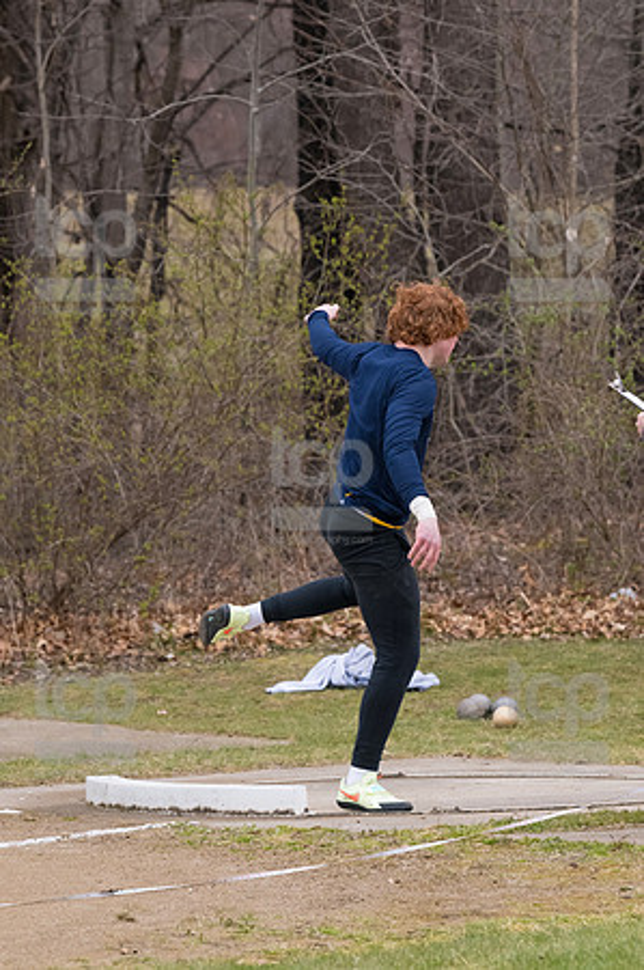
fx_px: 7261
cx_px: 322
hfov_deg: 5.1
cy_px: 485
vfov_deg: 7.6
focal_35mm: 270
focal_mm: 180
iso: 2000
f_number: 5
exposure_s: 1/1600
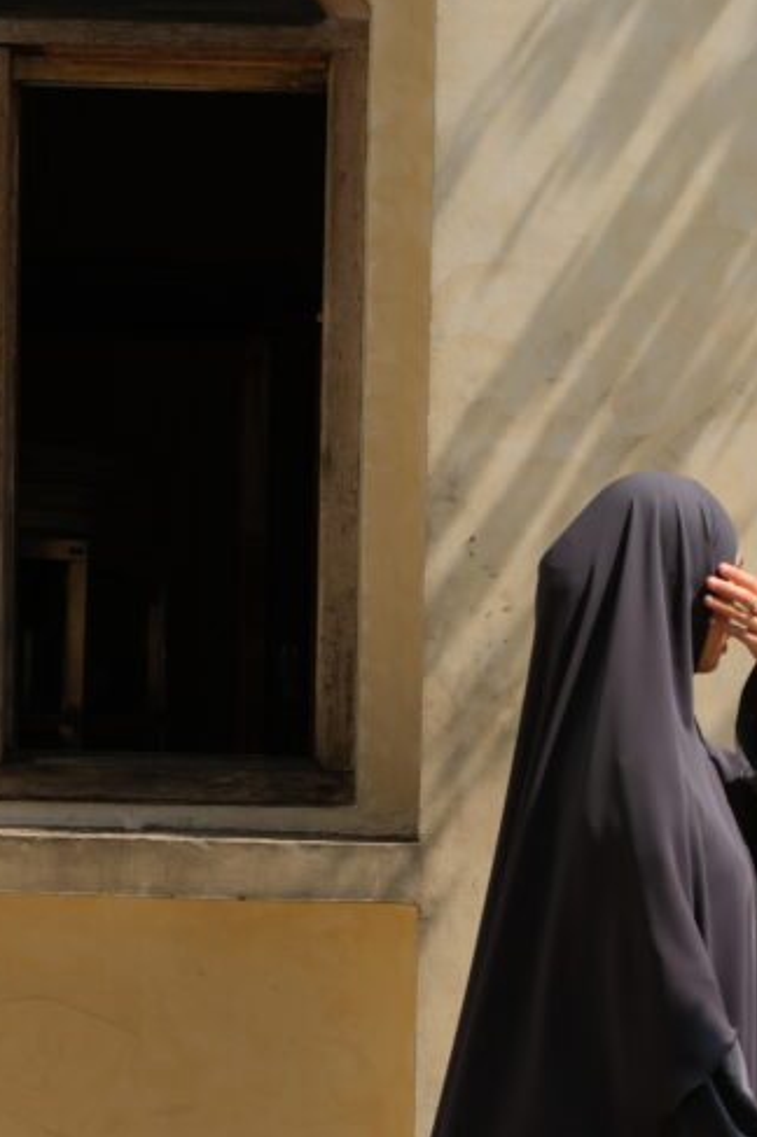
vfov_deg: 20.5
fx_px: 3095
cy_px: 962
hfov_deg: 13.9
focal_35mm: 98
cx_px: 572
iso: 320
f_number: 11
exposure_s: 1/250
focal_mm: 35
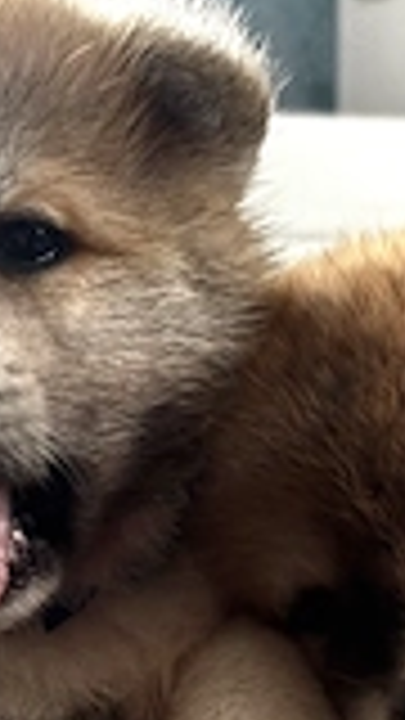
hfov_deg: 16.9
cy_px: 518
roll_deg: -2.1
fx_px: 1355
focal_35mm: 71
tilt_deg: -4.3
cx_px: 99
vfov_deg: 29.4
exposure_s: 1/60
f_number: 1.6
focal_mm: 5.96
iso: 320
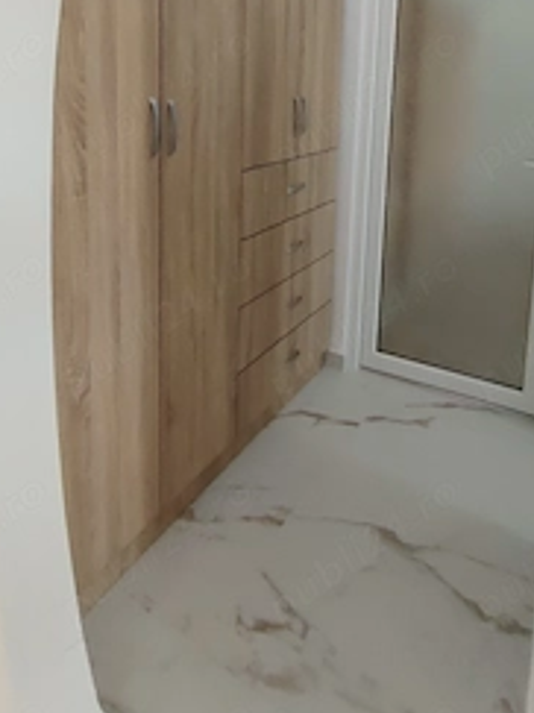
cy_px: 150
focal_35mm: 28
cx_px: 258
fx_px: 576
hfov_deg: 49.7
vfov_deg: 58.9
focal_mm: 1.42
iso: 283
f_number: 2.2
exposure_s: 1/50
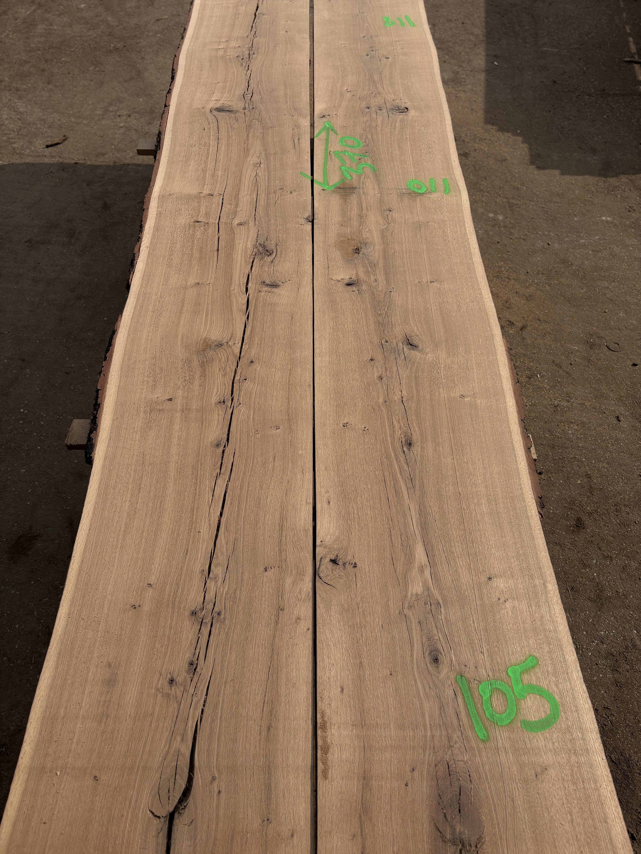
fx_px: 642
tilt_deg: -52.2
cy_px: 427
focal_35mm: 26
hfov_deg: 53.1
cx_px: 320
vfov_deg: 67.3
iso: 50
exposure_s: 1/6329
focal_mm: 5.96
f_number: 1.6
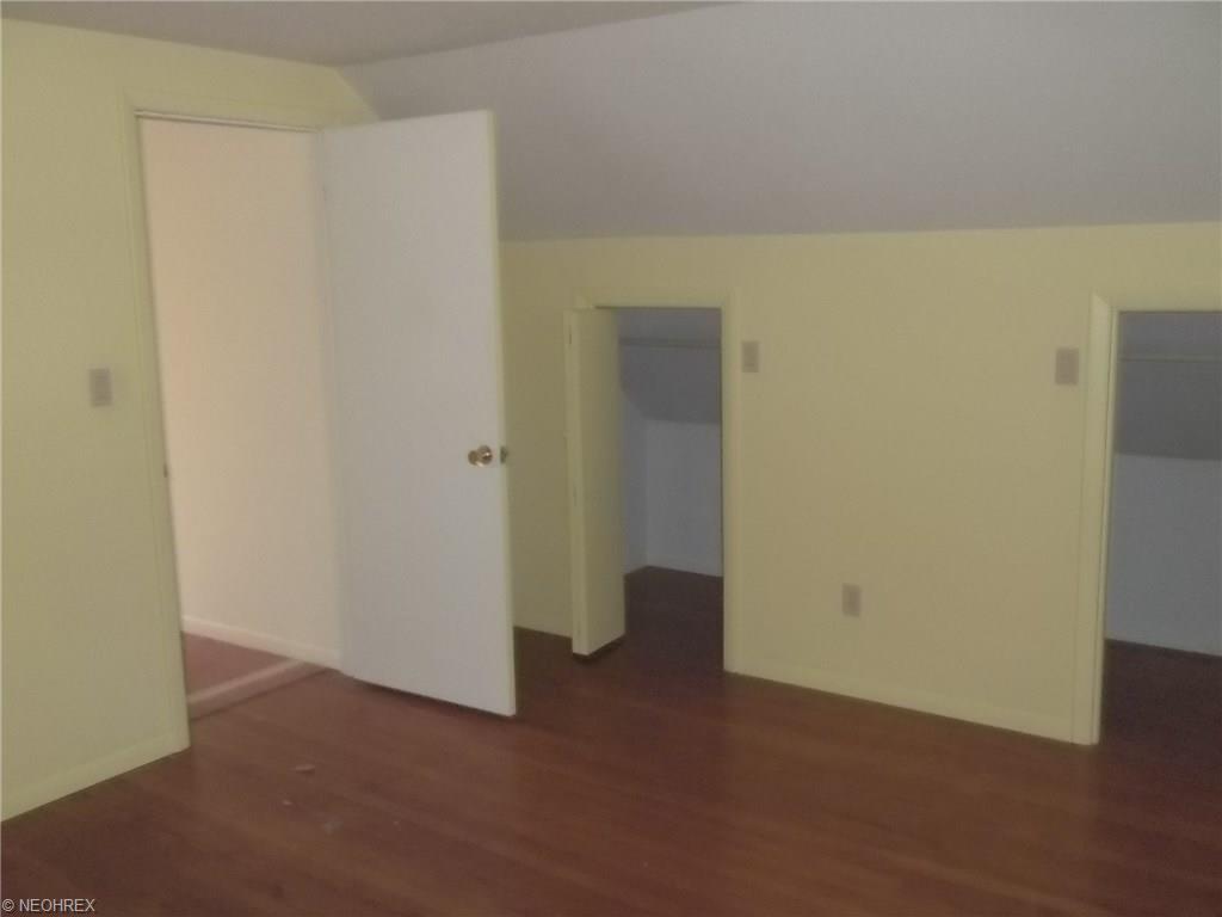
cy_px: 458
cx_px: 611
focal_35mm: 33
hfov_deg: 55.4
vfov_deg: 42.9
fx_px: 1165
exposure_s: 1/30
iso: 400
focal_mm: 5.9
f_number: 3.3
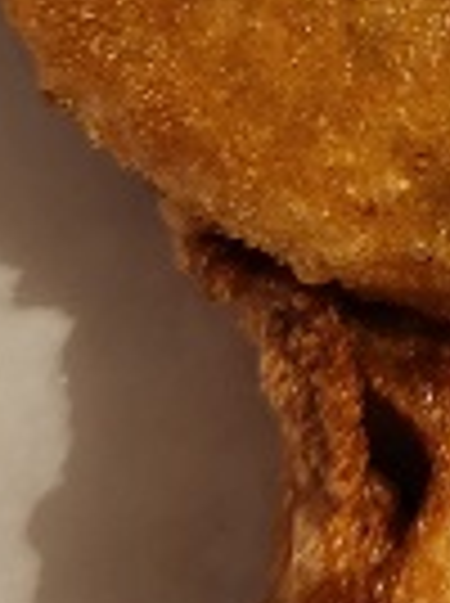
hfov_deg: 13.7
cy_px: -104
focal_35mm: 103
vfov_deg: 18.2
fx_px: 1791
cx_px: 626
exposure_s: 1/60
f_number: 1.8
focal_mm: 5.4
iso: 640
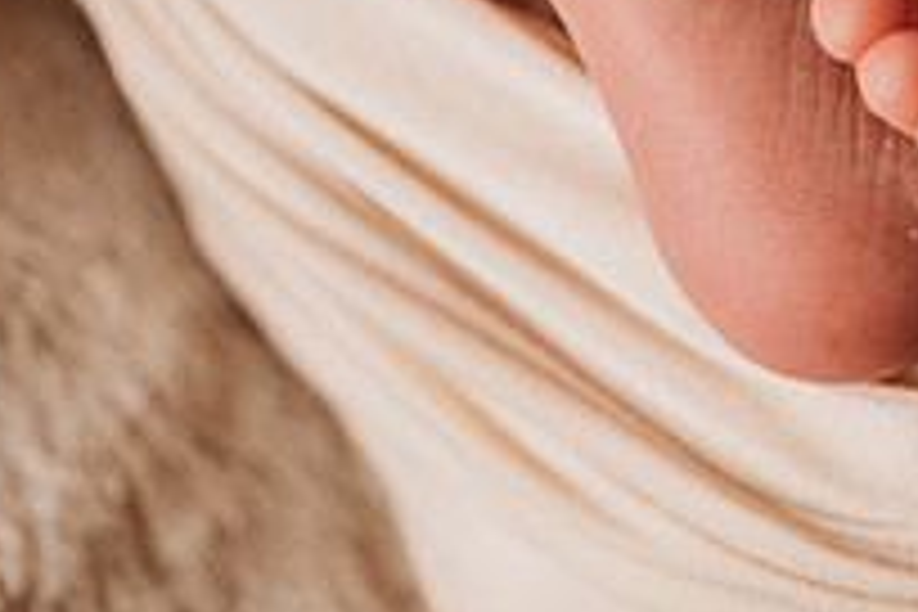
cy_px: 83
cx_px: 1094
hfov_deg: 12.2
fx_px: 4207
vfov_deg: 8.3
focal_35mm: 165
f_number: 4
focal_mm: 58
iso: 100
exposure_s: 1/160
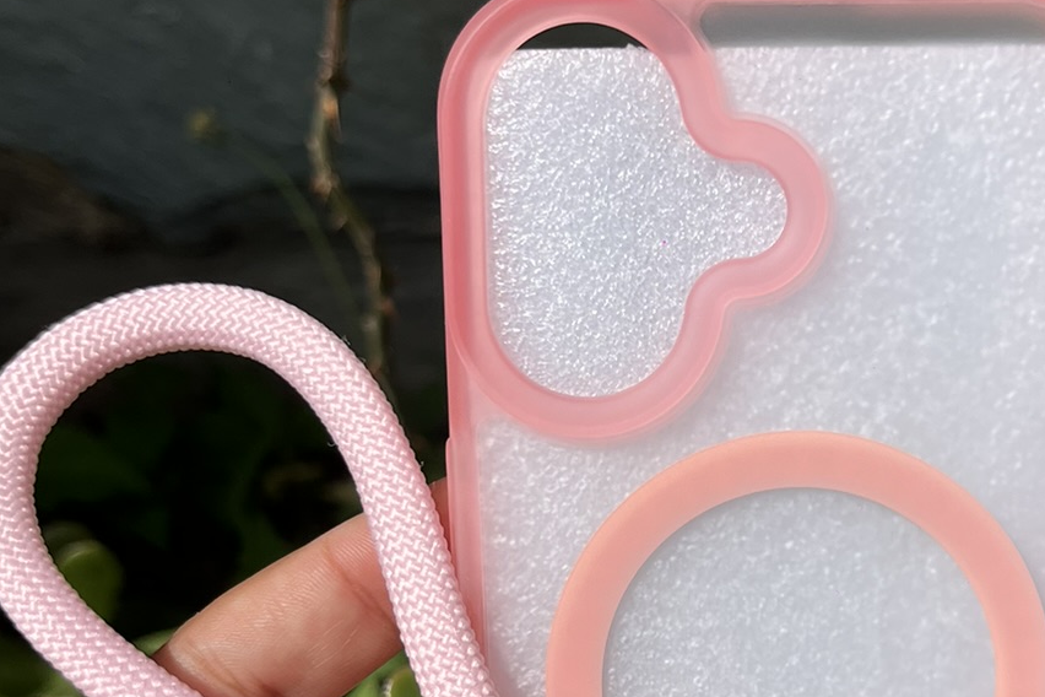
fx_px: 1887
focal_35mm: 65
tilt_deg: -45.6
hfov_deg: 30.6
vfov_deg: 20.5
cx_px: 754
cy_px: 610
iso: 50
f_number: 1.6
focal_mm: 5.1
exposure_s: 1/5848
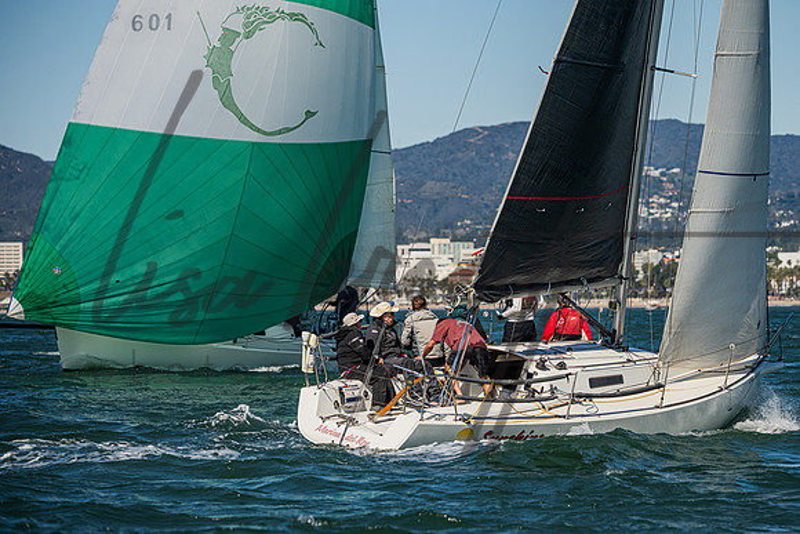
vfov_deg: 6.4
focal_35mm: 215
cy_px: 295
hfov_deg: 9.6
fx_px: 4774
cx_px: 454
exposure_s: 1/6400
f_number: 5.6
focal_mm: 185
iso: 400
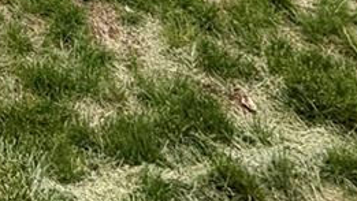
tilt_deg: +5.3
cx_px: -235
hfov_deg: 20.2
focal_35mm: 84
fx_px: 795
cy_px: -518
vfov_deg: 9.0
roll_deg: +0.9
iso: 50
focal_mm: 2.22
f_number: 2.2
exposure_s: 1/226
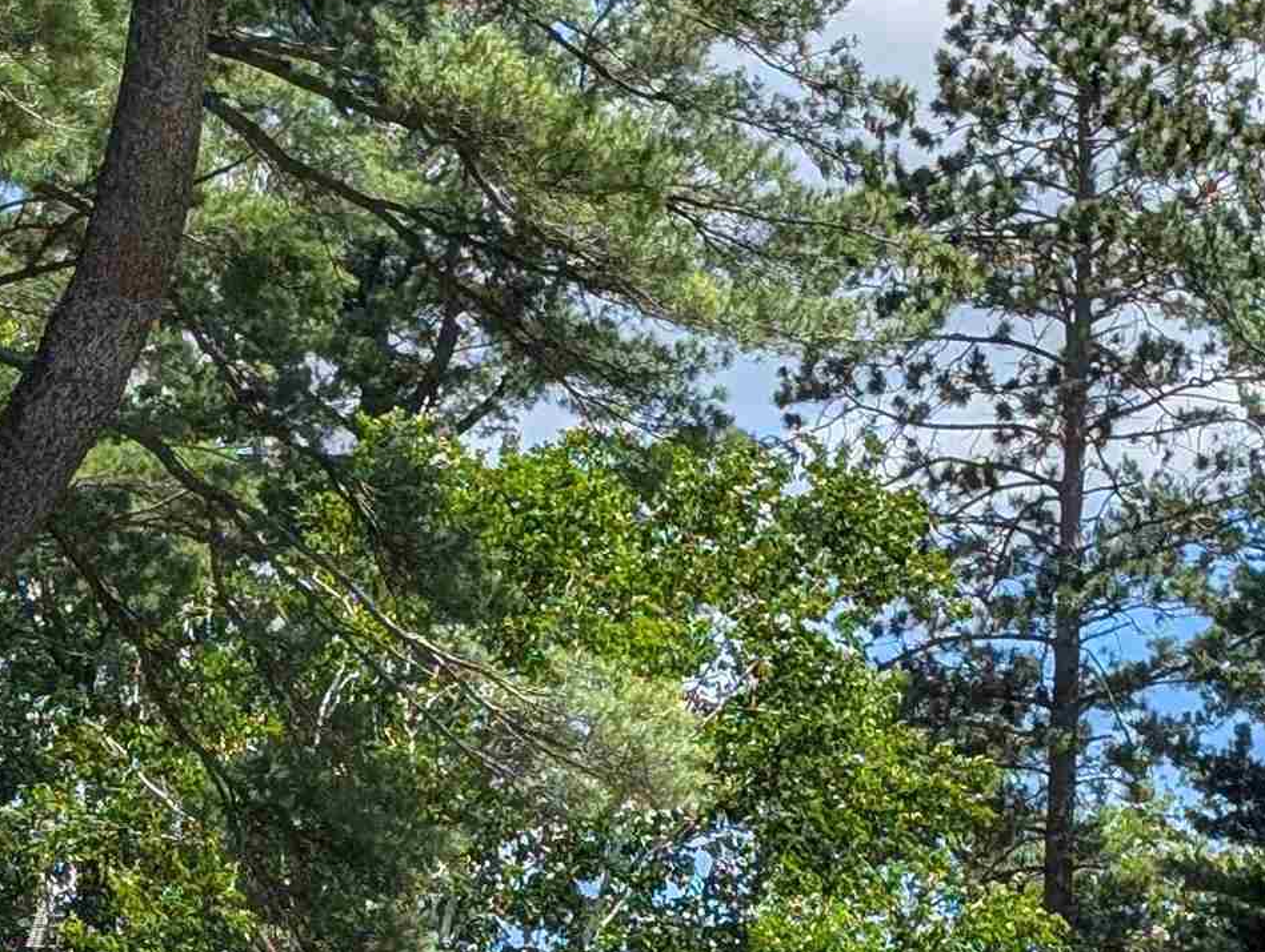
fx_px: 5783
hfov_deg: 12.5
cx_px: 409
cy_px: 1363
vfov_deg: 9.2
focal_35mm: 158
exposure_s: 1/1323
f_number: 1.68
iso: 19
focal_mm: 6.9
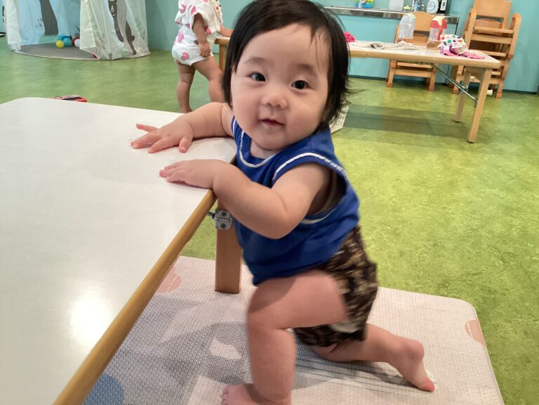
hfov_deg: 58.4
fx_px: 483
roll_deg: -3.7
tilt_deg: -23.9
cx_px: 270
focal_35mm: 31
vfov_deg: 45.4
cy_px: 202
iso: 200
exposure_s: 1/50
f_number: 2.4
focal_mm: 3.3
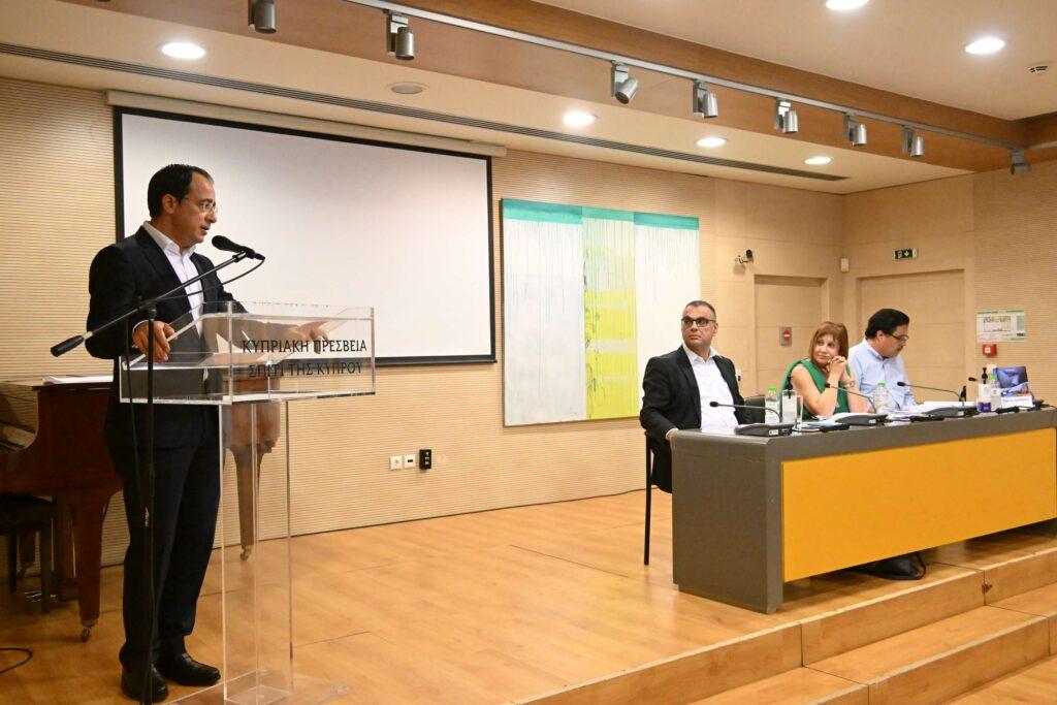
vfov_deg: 40.5
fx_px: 954
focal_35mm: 32
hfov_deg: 58.0
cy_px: 352
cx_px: 528
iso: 12800
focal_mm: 32.5
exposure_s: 1/160
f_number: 6.3
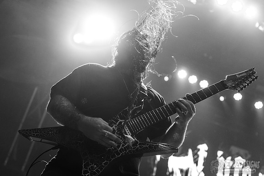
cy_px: 88
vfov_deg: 24.2
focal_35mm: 56
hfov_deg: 35.6
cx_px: 132
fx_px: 411
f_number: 3.5
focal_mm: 56
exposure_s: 1/250
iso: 3200
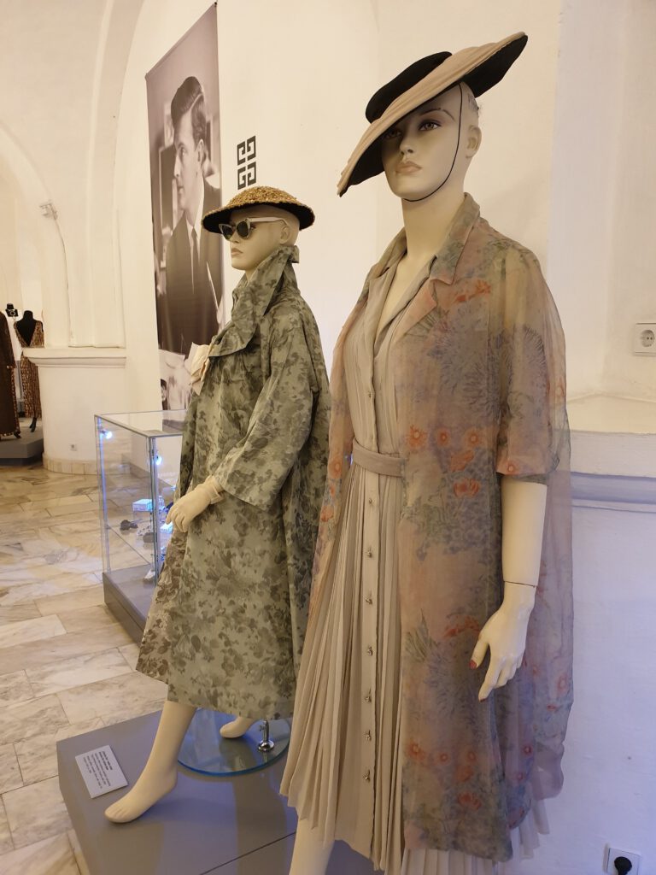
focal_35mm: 26
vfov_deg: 67.3
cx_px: 328
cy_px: 438
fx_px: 657
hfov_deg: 53.1
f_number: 2.4
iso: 320
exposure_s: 1/33
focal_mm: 4.3
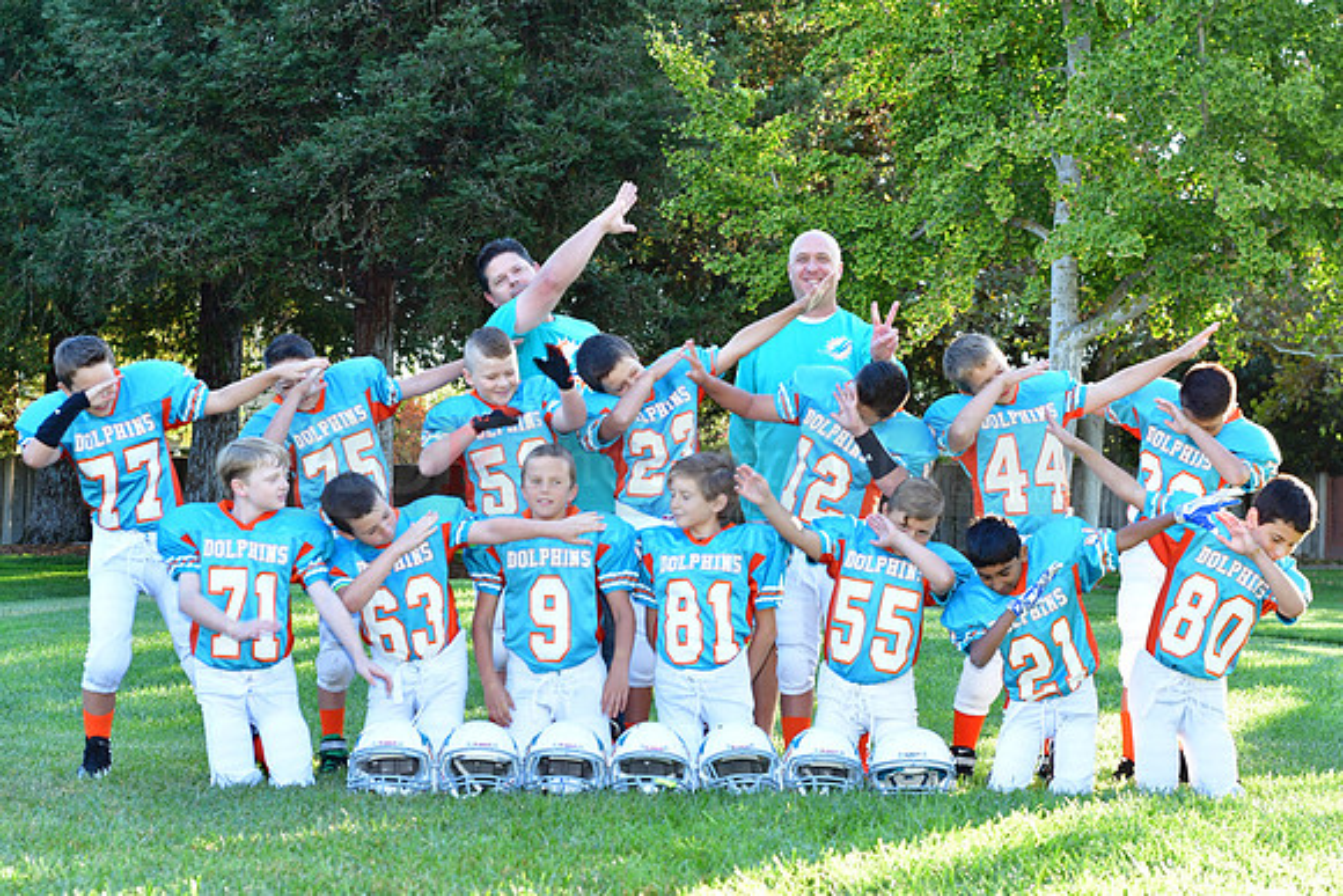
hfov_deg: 27.0
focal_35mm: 75
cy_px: 448
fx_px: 2798
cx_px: 672
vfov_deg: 18.2
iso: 400
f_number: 6.3
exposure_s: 1/100
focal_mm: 50
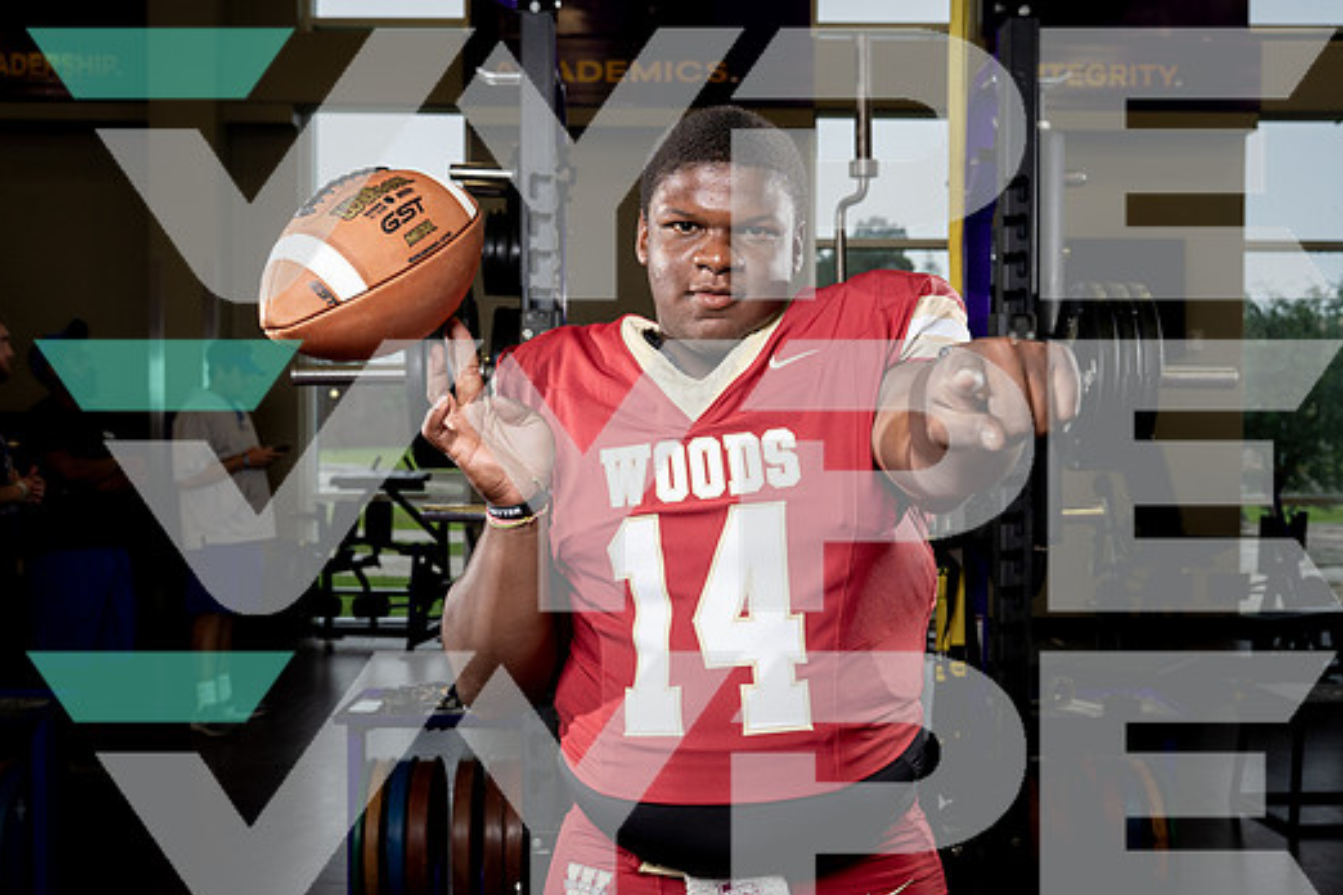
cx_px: 690
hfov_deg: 48.5
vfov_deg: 33.4
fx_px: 1492
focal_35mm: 40
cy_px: 477
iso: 640
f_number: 5.6
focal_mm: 36
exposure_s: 1/250
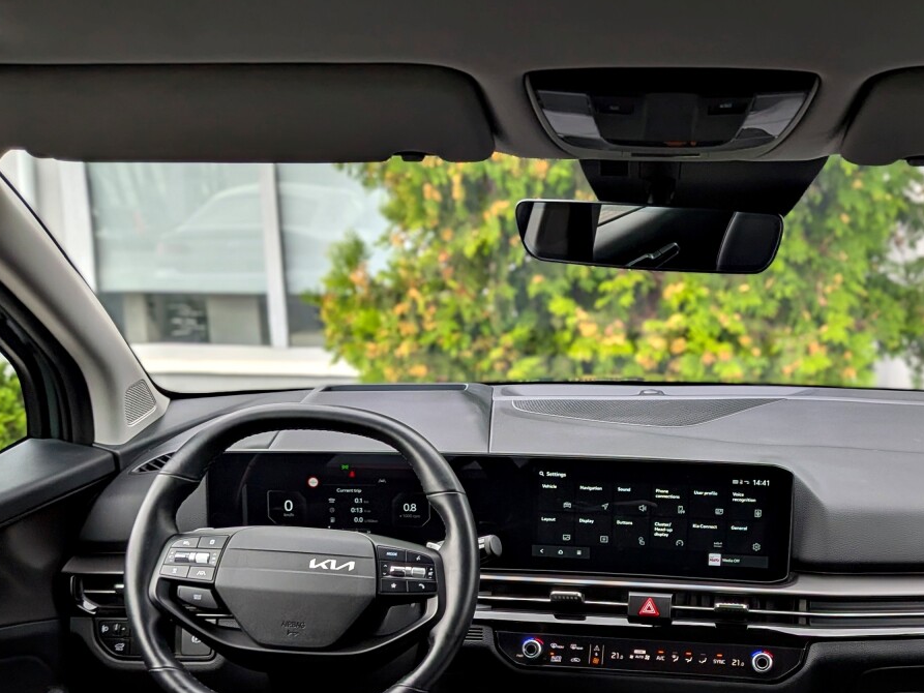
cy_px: 579
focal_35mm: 43
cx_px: 646
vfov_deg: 32.4
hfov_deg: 43.0
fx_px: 1148
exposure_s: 1/143
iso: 30
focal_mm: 4.53
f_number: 1.7
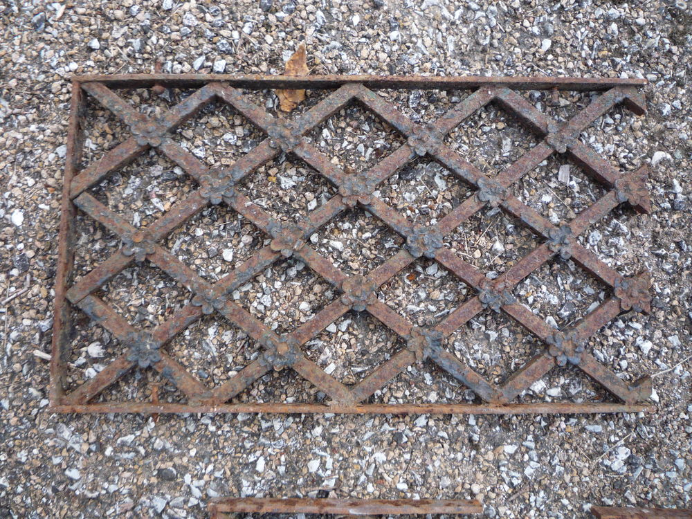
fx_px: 600
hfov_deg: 60.0
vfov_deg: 46.8
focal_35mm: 30
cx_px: 346
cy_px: 260
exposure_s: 1/30
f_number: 3.3
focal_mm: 5.2
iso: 160
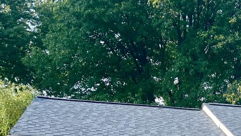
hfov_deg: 25.4
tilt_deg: +4.3
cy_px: 187
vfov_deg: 14.4
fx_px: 511
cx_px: 232
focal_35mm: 80
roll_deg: -0.7
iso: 50
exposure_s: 1/1295
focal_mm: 5.7
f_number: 1.5
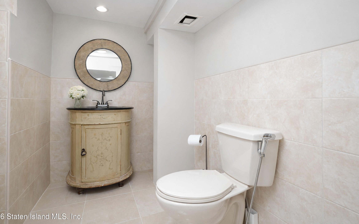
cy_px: 97
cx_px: 180
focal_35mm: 18
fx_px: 176
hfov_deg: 91.1
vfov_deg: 64.7
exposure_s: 1/30
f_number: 4
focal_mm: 16
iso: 64
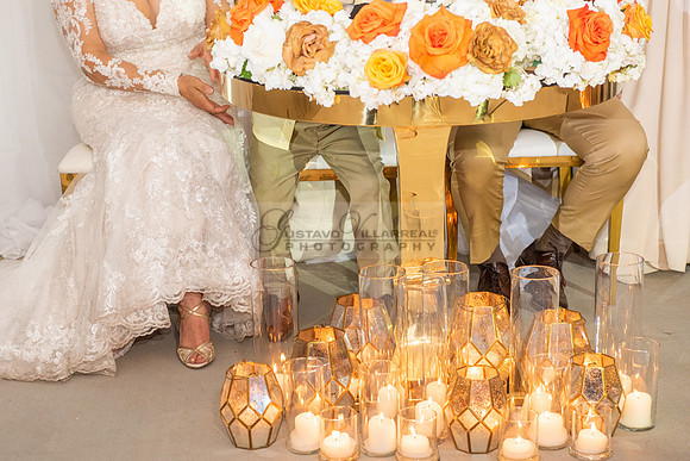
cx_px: 319
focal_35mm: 88
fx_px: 1695
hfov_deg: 23.0
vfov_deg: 15.5
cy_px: 278
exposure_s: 1/160
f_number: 4.5
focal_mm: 70
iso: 1000
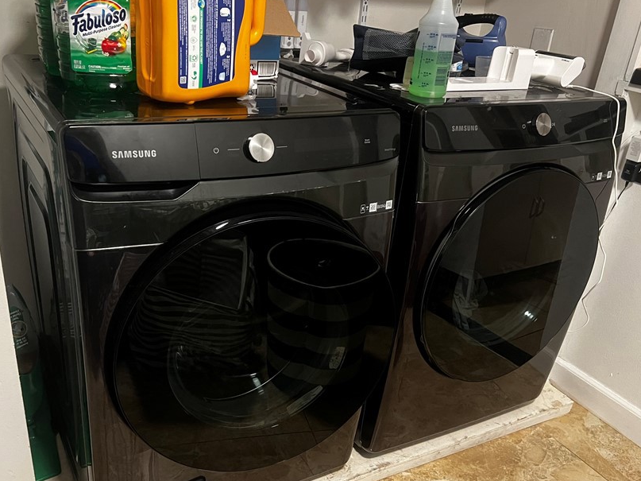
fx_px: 611
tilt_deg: -28.4
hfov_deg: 55.2
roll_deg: -4.1
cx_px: 277
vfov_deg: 42.8
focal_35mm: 33
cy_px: 283
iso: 500
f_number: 1.5
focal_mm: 5.7
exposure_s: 1/60
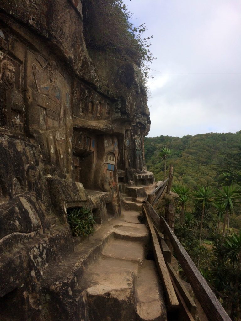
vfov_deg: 61.7
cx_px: 120
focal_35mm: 29
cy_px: 160
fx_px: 269
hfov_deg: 48.2
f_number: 2.2
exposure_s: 1/1642
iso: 32
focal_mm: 4.15
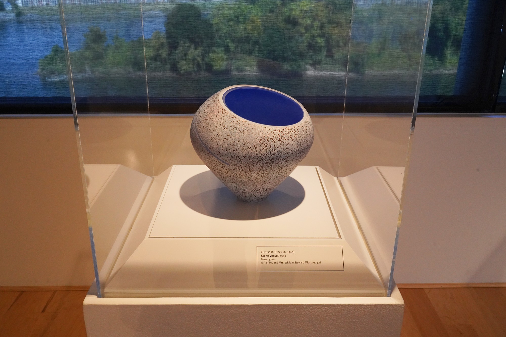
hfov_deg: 55.8
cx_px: 253
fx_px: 478
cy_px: 168
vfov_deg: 38.9
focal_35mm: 34
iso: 6400
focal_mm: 34
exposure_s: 1/100
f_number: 14
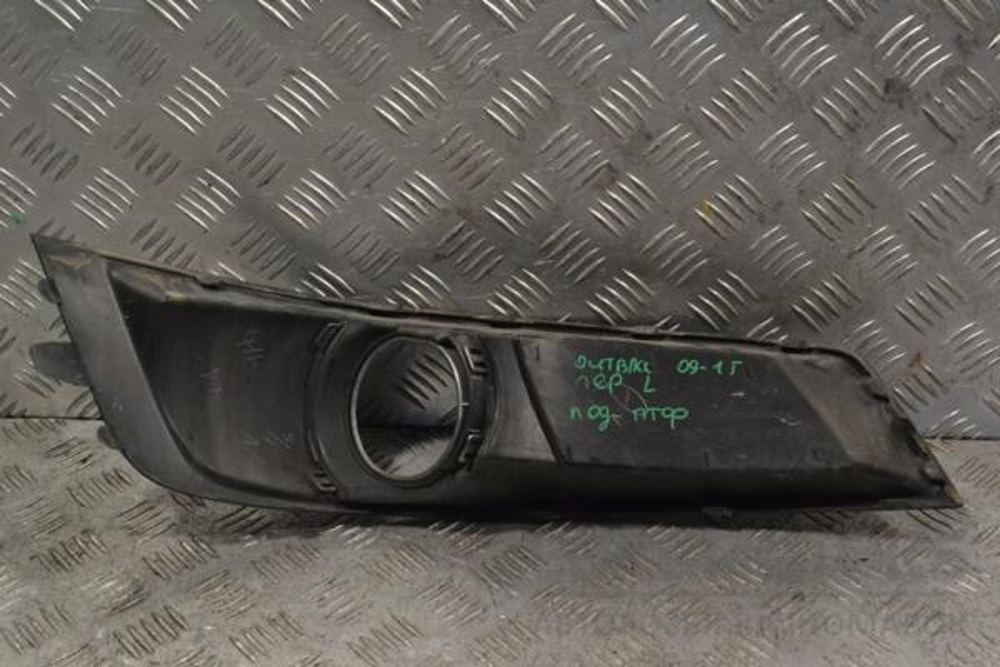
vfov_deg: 25.8
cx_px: 500
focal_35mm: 52
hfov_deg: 37.9
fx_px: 1458
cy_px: 334
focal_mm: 35
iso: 3200
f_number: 9
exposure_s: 1/320
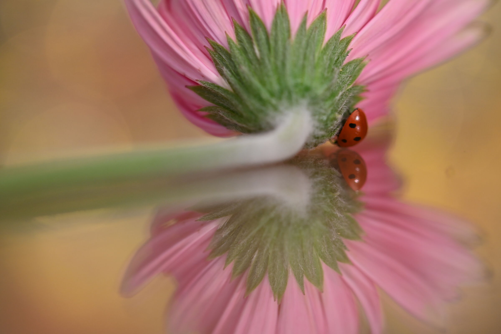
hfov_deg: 13.0
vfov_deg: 8.7
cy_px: 167
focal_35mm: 158
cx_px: 250
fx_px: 2192
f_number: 4.5
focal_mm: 105
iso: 360
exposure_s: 1/50
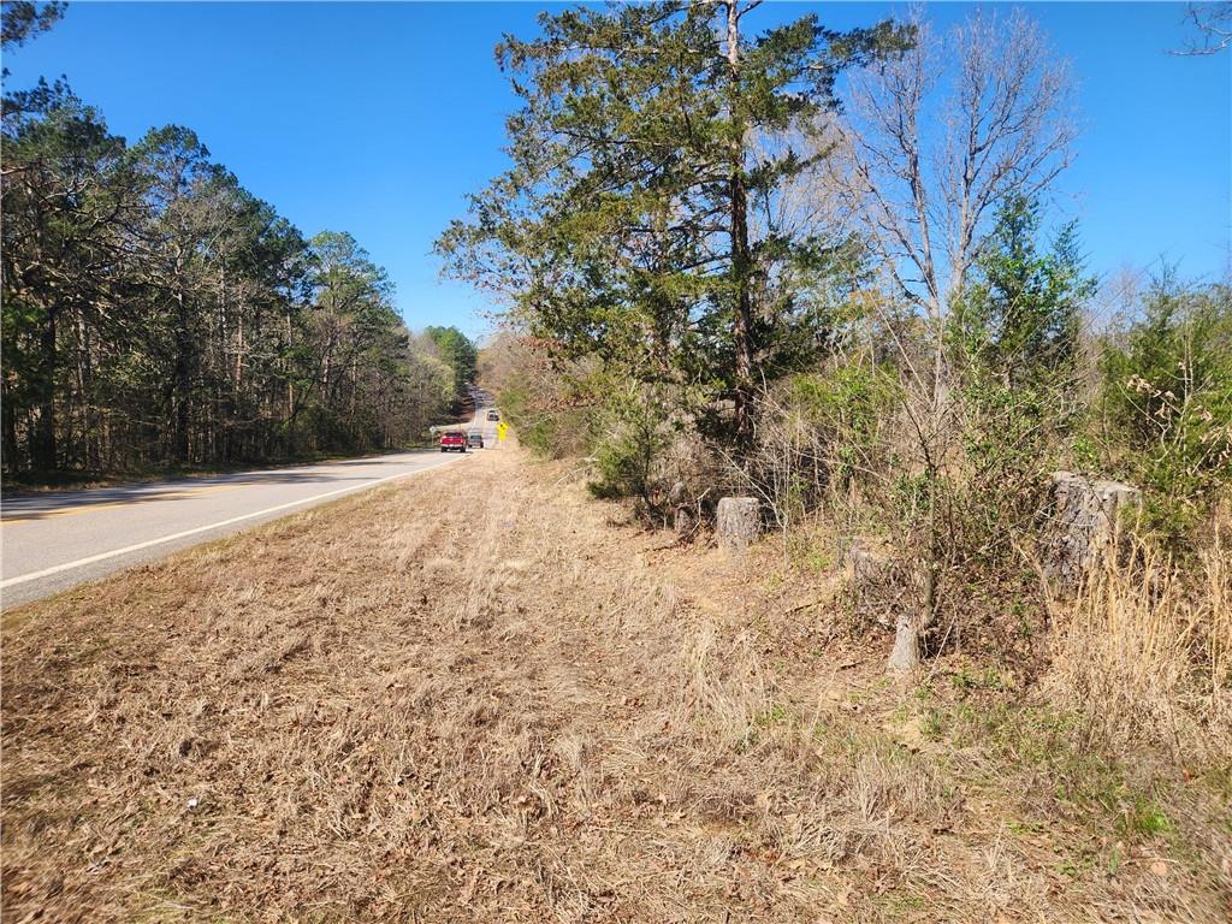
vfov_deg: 58.9
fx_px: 819
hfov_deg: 73.9
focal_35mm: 23
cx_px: 616
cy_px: 462
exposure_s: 1/876
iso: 20
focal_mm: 5.4
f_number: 1.8
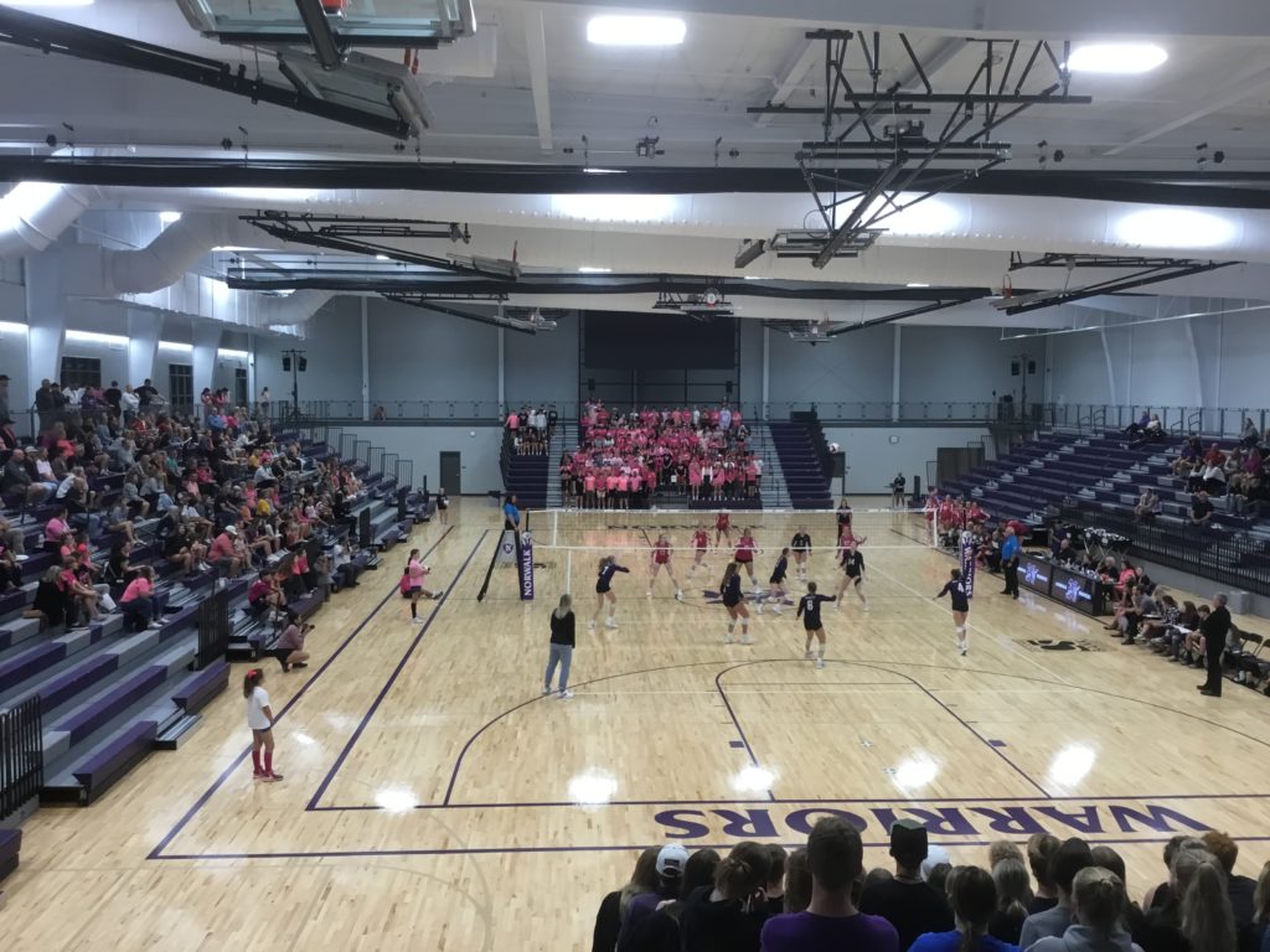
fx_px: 1137
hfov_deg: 58.4
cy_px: 476
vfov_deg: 45.4
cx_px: 635
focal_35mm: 31
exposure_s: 1/30
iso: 32
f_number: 2.4
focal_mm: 3.3
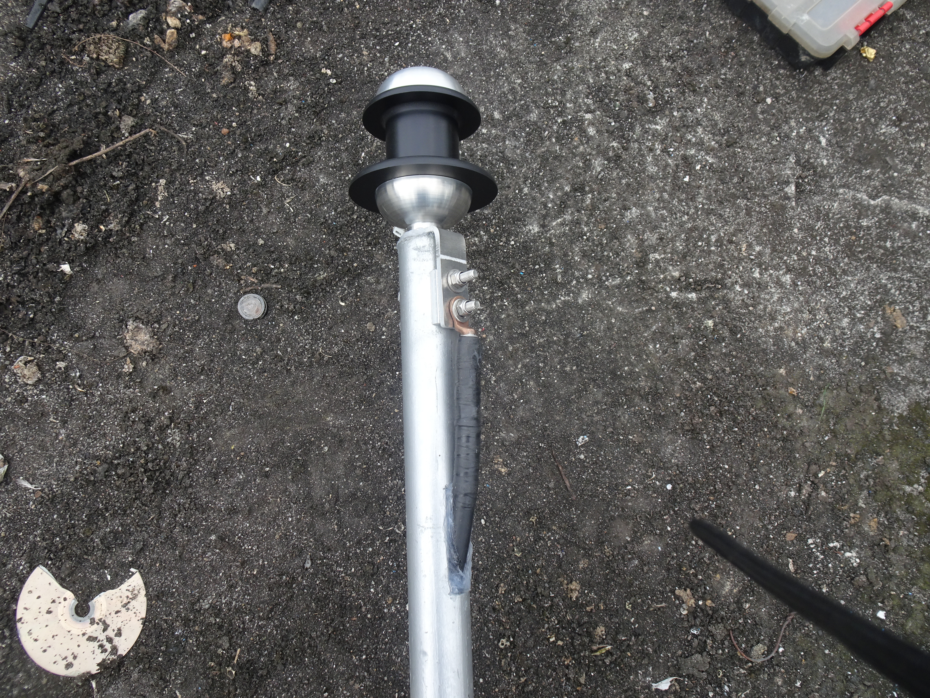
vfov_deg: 56.8
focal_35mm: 24
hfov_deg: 71.6
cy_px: 349
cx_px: 465
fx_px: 645
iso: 80
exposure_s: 1/250
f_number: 3.5
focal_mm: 4.1
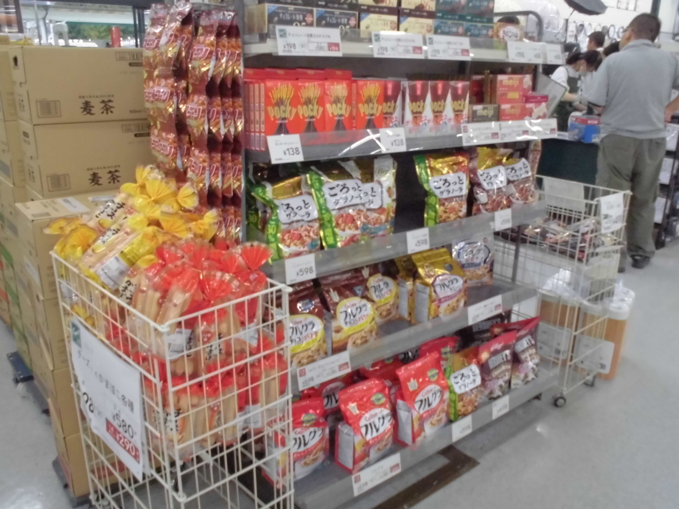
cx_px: 340
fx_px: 569
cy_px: 254
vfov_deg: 48.2
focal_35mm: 29
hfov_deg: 61.7
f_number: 3.7
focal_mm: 5.3
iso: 400
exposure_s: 1/60
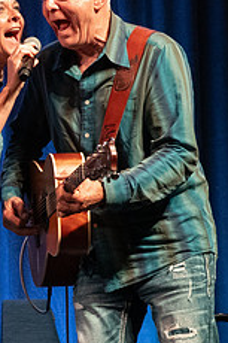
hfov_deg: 7.1
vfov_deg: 10.8
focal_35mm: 190
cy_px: 176
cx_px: -115
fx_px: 1808
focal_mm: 53
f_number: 5
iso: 6400
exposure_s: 1/250
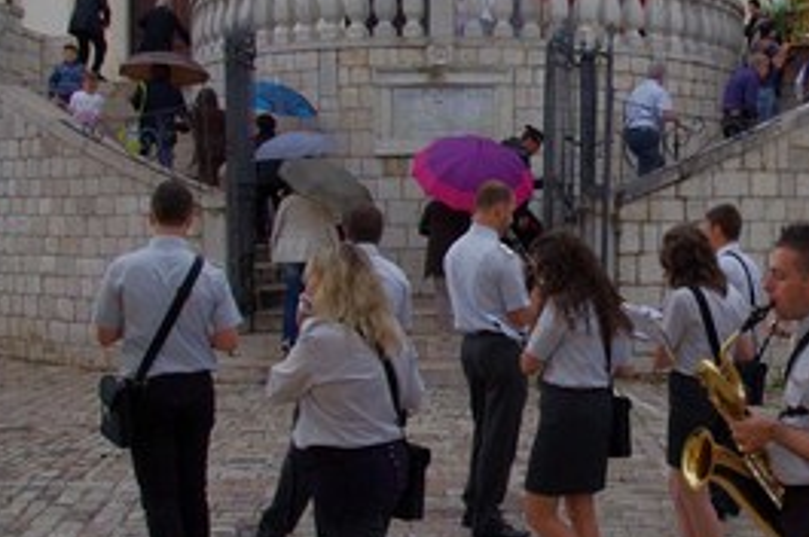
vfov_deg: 26.4
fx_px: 1145
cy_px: 258
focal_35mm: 51
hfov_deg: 37.0
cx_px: 693
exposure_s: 1/160
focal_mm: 18
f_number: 6.3
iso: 2000
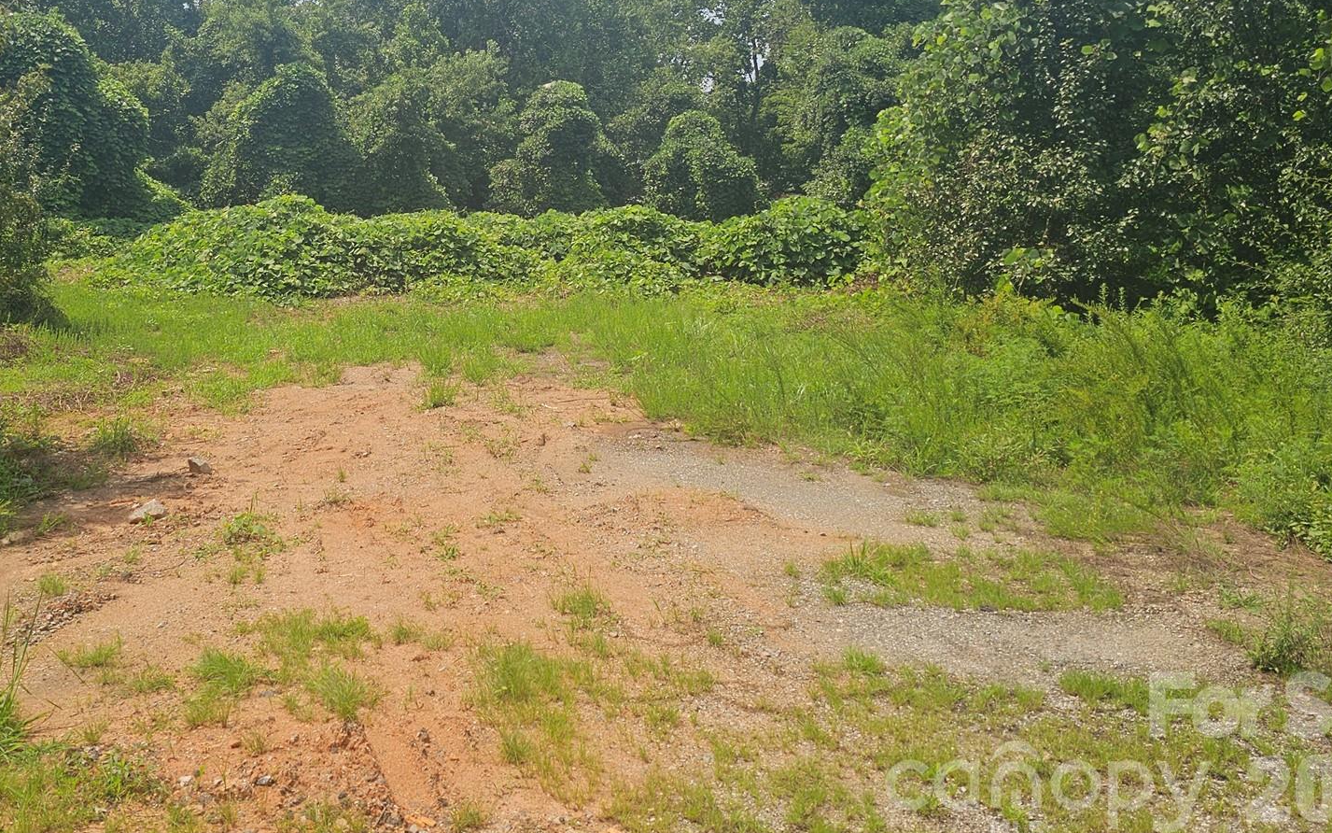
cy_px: 138
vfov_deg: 34.9
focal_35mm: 35
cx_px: 491
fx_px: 1271
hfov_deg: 54.6
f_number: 1.7
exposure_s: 1/1108
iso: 10
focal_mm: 6.3
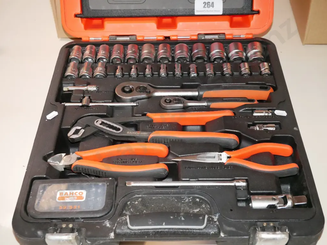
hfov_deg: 35.5
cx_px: 164
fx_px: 510
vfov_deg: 27.1
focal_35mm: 54
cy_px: 122
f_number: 5.6
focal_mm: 27
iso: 3200
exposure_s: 1/125
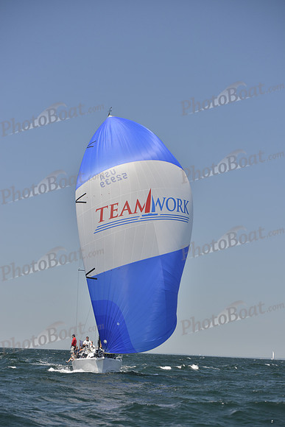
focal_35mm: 92
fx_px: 1092
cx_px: 142
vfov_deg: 22.1
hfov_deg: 14.9
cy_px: 214
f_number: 4.5
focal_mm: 92
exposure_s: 1/1250
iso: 280
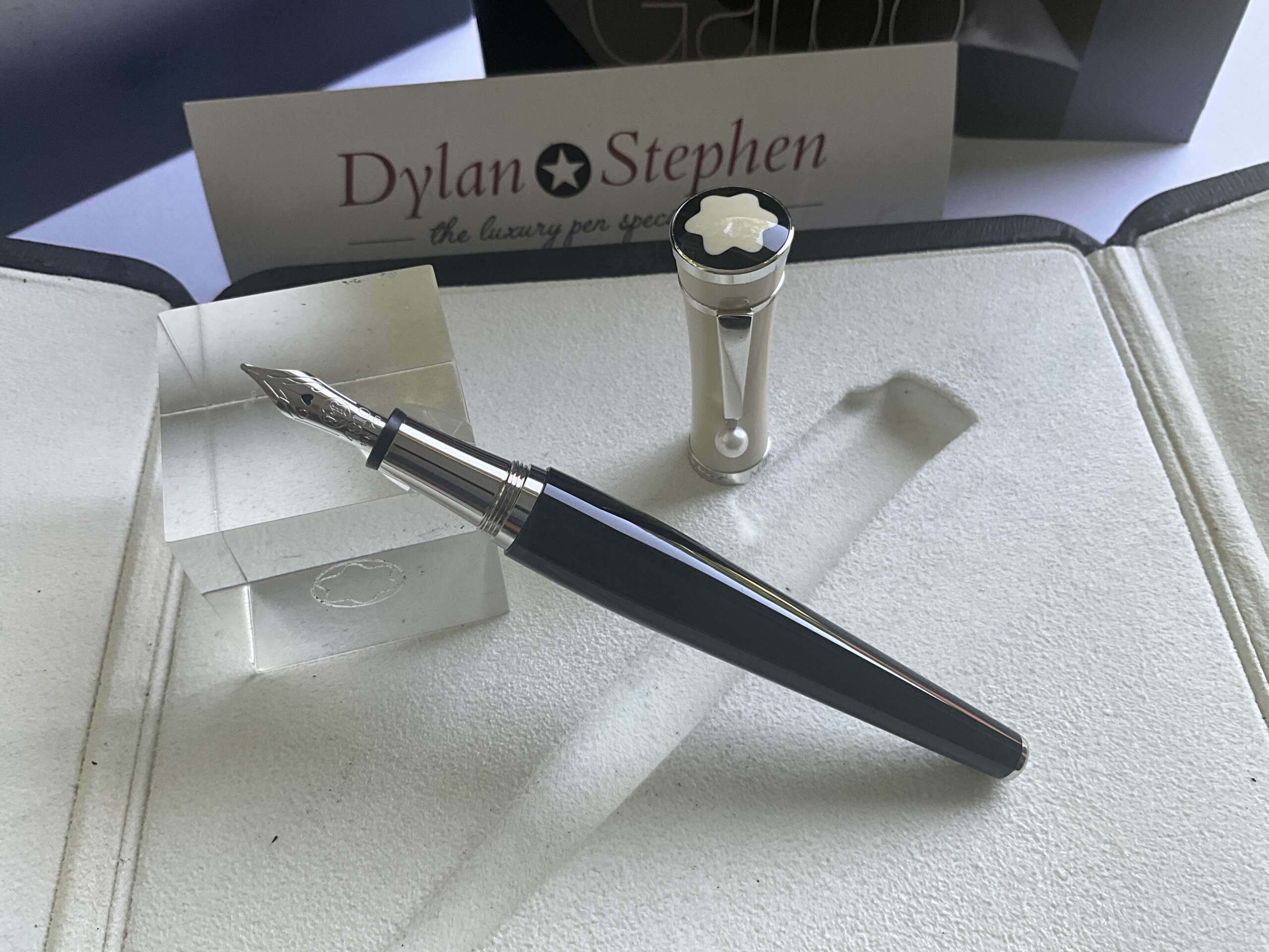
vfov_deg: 48.2
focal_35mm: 29
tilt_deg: -57.4
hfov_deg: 61.7
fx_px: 1063
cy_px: 476
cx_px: 634
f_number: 1.8
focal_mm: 3
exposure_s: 1/122
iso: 40
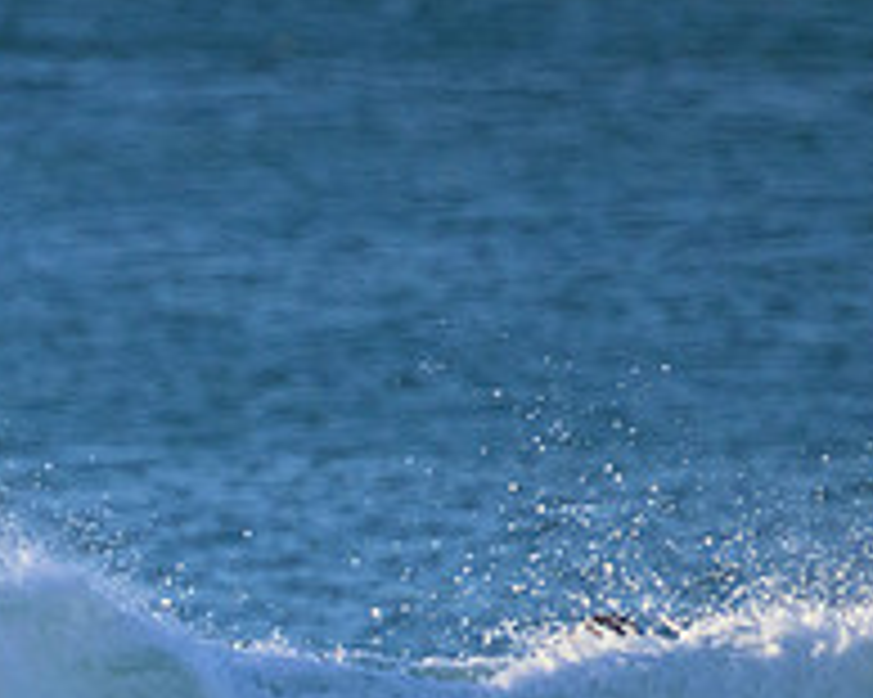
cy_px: 822
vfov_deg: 0.7
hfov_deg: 0.9
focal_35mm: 2248
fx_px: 58053
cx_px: -346
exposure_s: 1/2000
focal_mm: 800
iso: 3600
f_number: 11
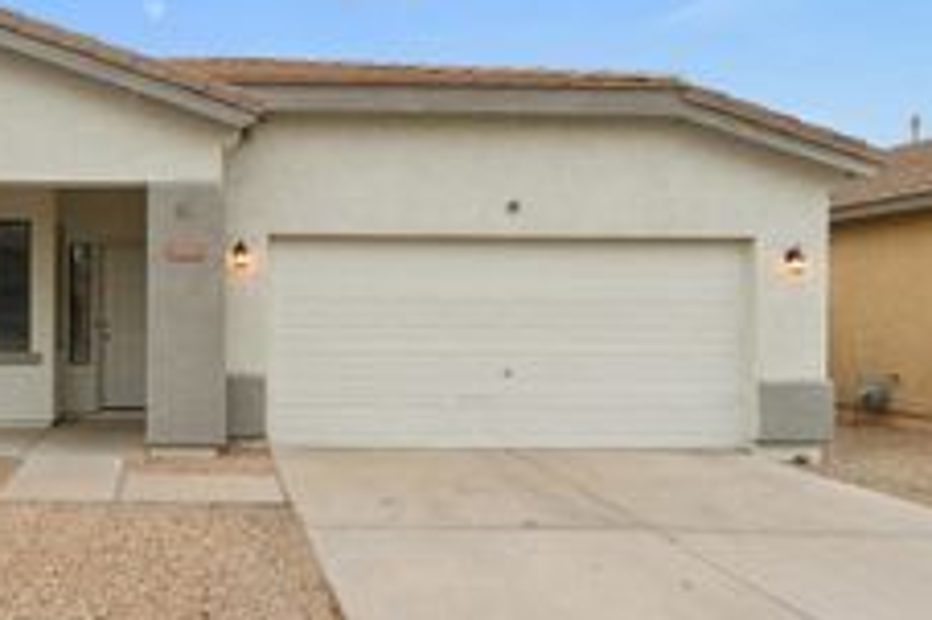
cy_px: 322
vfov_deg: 39.9
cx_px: 185
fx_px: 854
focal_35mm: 33
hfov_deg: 53.4
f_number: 11
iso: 500
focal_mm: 10
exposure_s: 1/125
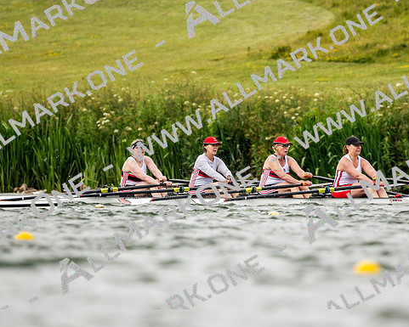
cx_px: 232
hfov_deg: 1.9
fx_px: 12337
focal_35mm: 1019
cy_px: 164
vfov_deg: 1.5
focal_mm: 600
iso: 500
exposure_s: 1/2000
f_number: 6.3
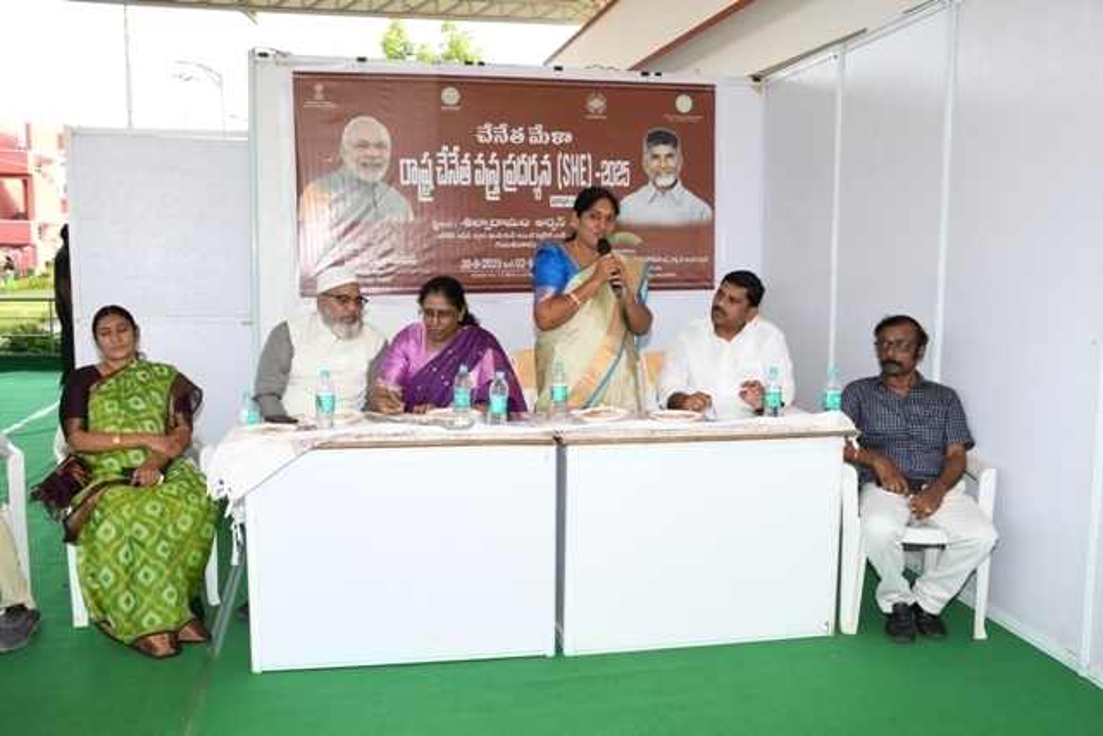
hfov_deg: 57.2
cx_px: 552
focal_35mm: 33
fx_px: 1011
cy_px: 368
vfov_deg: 40.0
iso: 320
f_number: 6.3
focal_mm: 22
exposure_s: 1/100
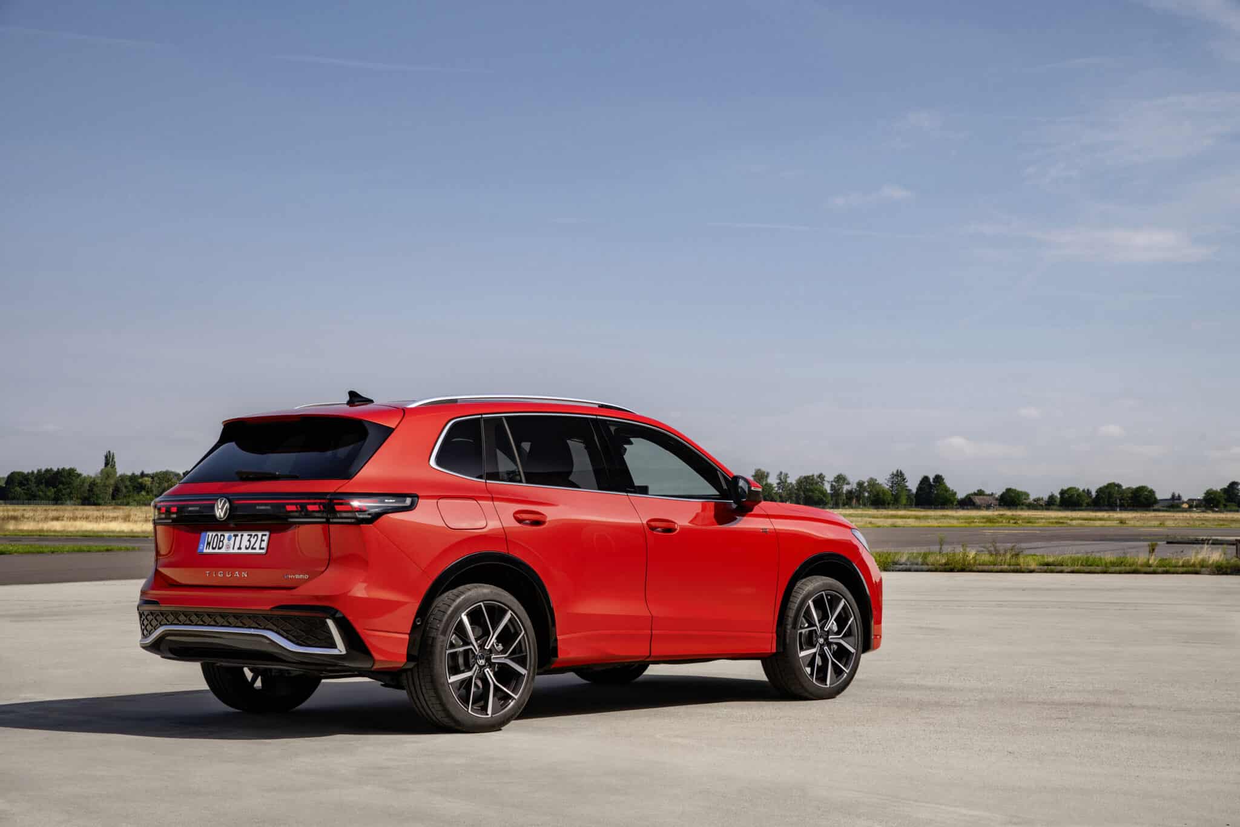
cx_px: 620
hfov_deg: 32.4
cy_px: 414
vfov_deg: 21.9
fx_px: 2136
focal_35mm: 62
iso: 200
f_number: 9
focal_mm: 62
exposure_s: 1/200
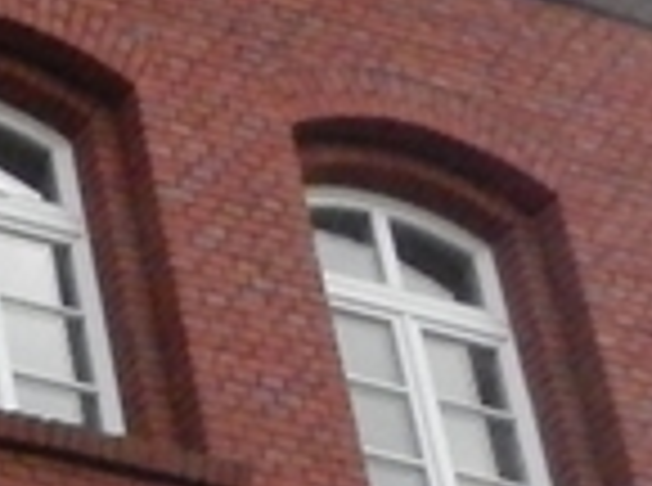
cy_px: 1530
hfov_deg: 9.9
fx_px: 2987
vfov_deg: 7.9
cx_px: -1201
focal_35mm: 159
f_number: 6
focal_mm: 4
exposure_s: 1/1500
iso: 800
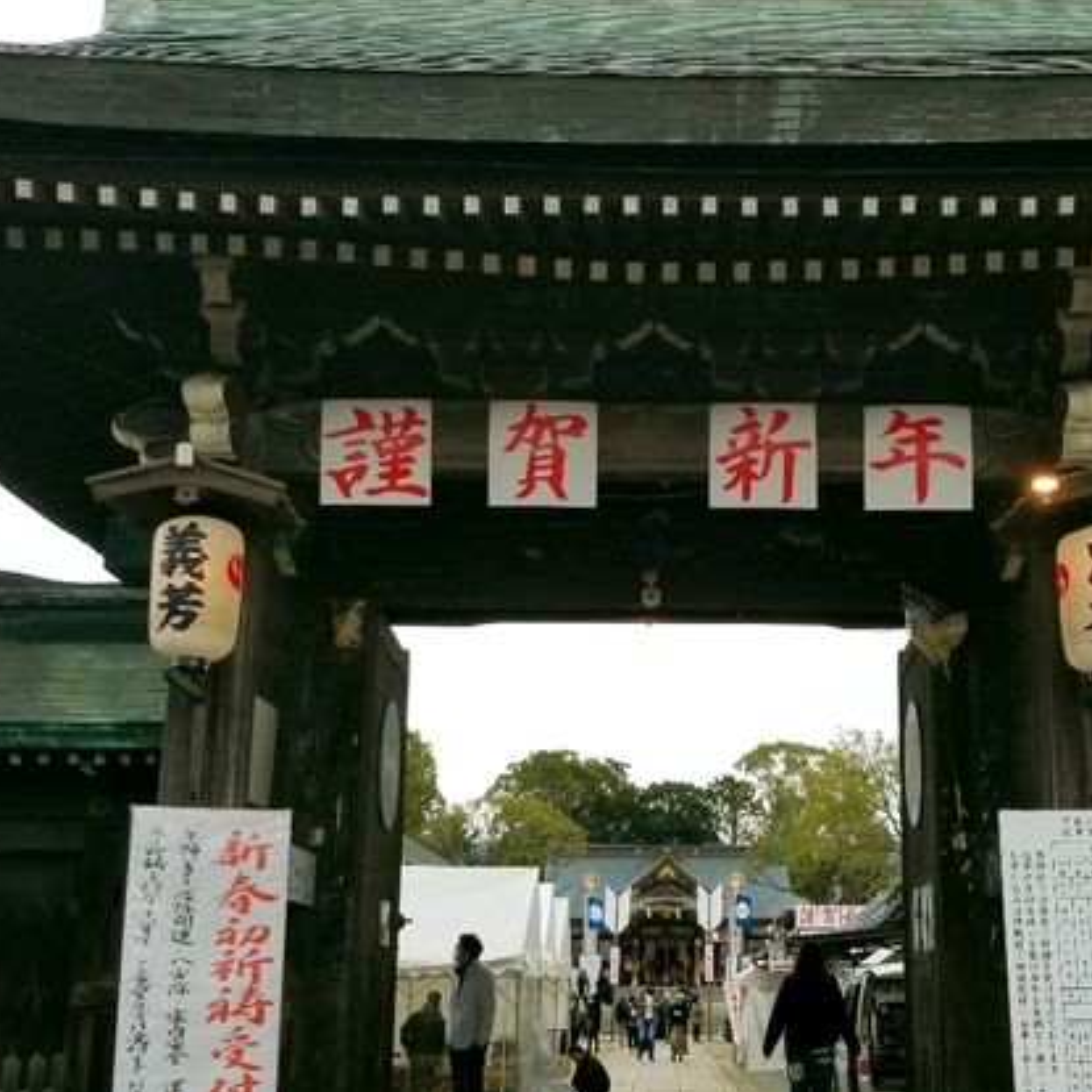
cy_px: 545
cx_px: 695
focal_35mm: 31
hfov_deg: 51.9
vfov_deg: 52.5
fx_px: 1106
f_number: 1.7
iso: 50
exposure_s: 1/437
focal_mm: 4.3
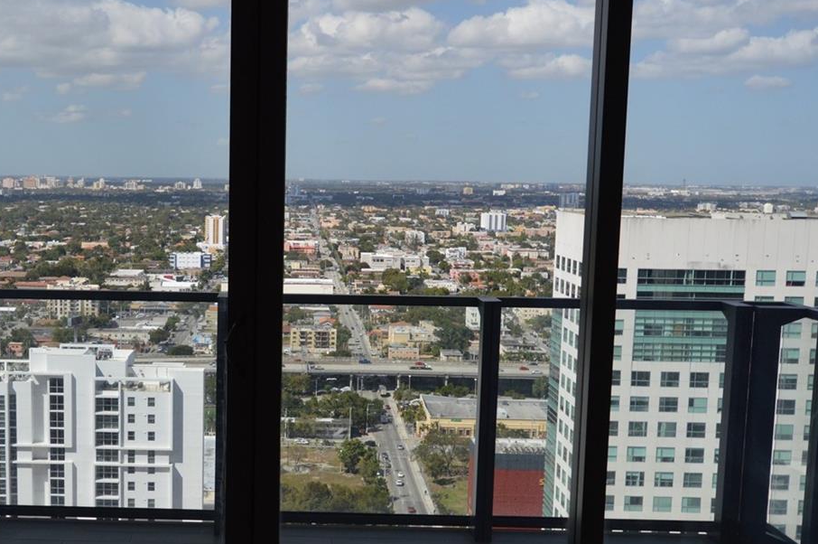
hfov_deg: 36.9
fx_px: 1203
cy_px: 350
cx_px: 233
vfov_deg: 25.4
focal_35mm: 53
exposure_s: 1/1250
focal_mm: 20
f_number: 5.6
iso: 400
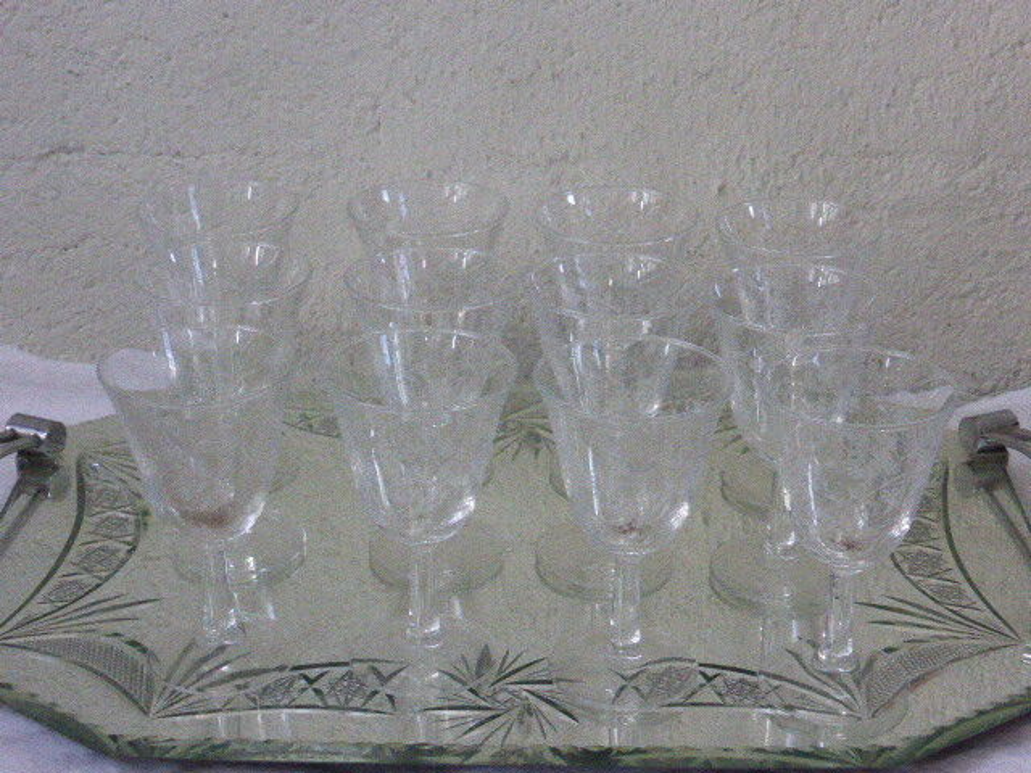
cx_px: 516
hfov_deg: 28.2
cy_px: 386
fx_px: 2055
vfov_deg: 21.3
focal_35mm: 69
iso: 1600
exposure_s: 1/160
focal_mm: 11.7
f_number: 4.9
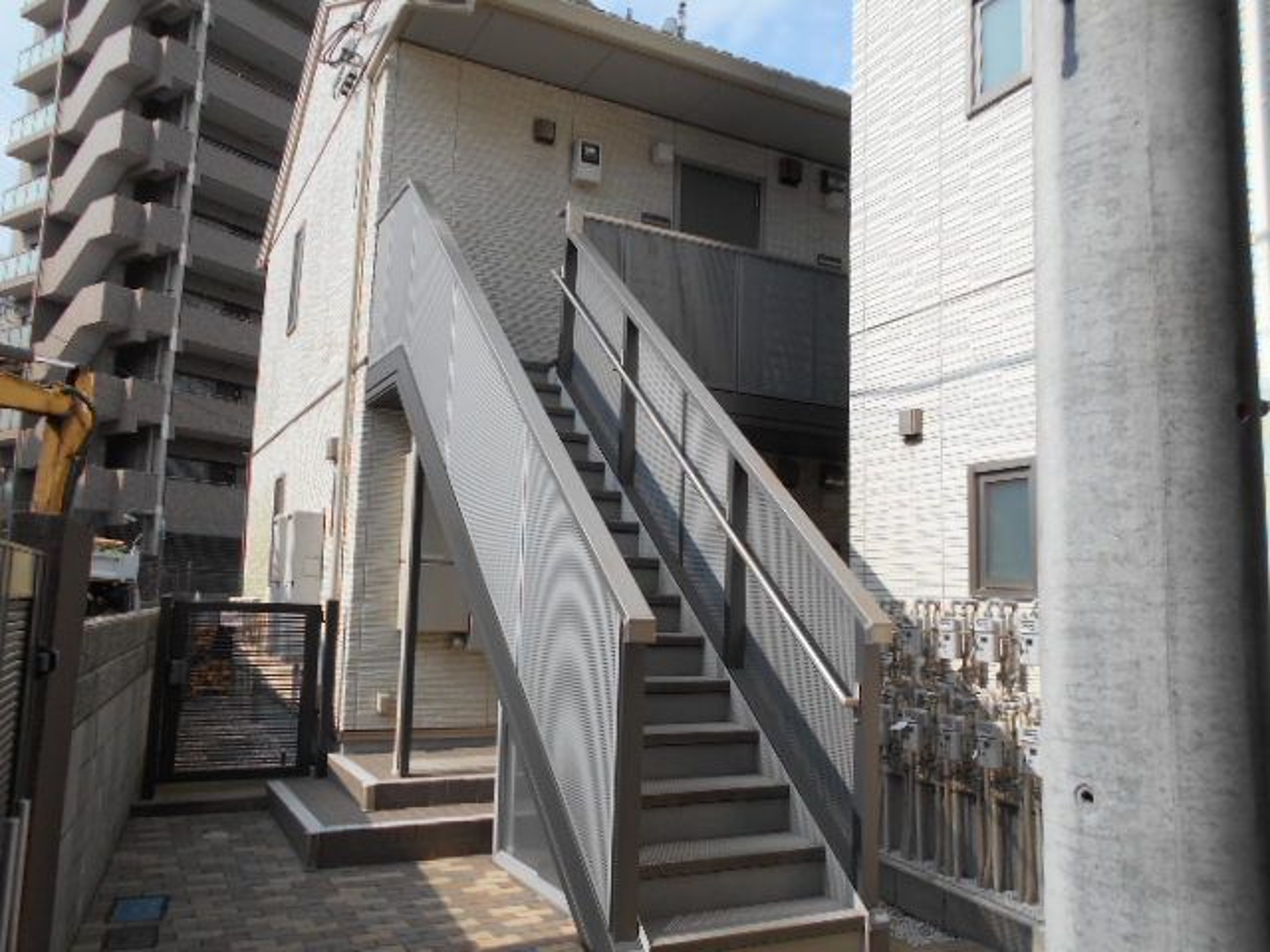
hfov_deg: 67.3
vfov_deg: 53.1
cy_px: 476
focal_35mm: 26
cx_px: 635
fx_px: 954
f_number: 3.2
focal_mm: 4.6
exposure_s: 1/1000
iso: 80
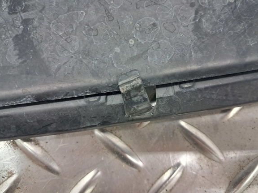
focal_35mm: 30
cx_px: 133
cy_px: 86
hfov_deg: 60.0
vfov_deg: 46.7
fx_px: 223
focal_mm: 4
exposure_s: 1/50
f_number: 1.8
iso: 320
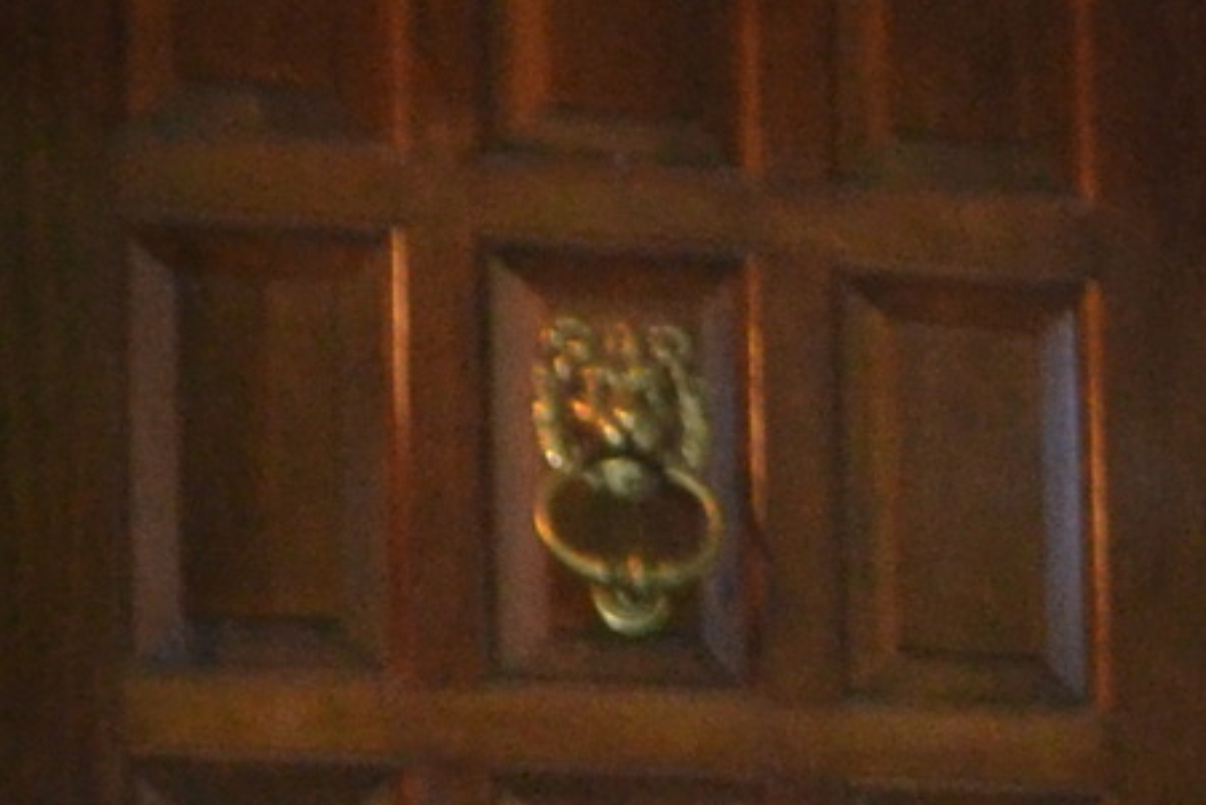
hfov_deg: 10.4
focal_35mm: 184
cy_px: 1698
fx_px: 6166
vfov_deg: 7.2
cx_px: 2326
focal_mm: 18
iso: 1100
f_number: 3.5
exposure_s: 1/60
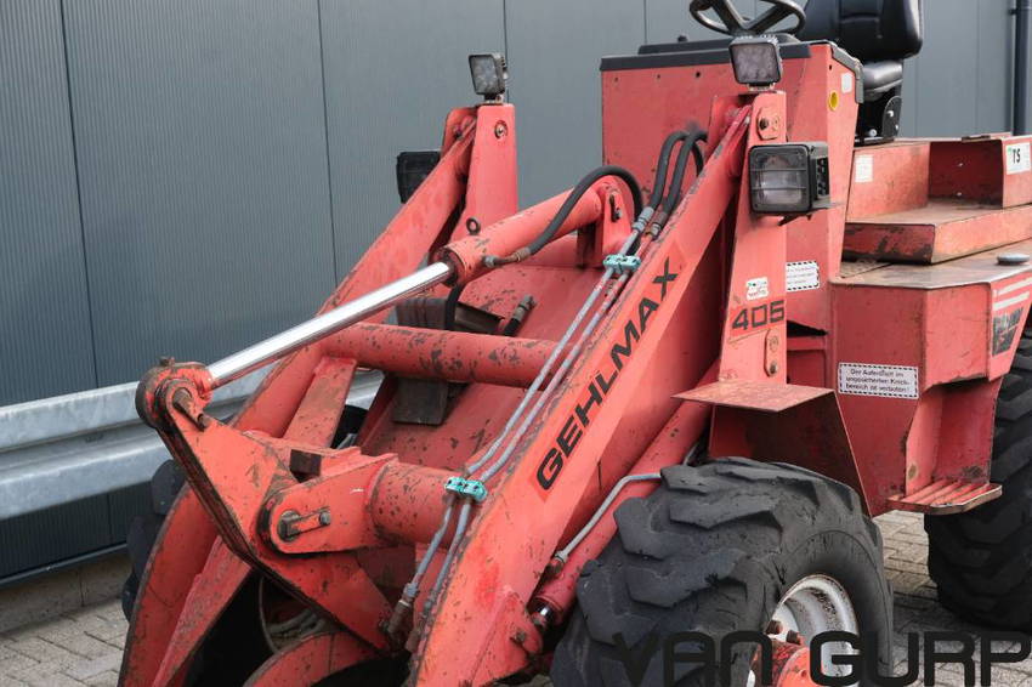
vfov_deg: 31.2
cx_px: 516
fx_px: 1232
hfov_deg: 45.4
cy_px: 344
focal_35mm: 43
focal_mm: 28.9
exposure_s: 1/160
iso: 320
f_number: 4.5
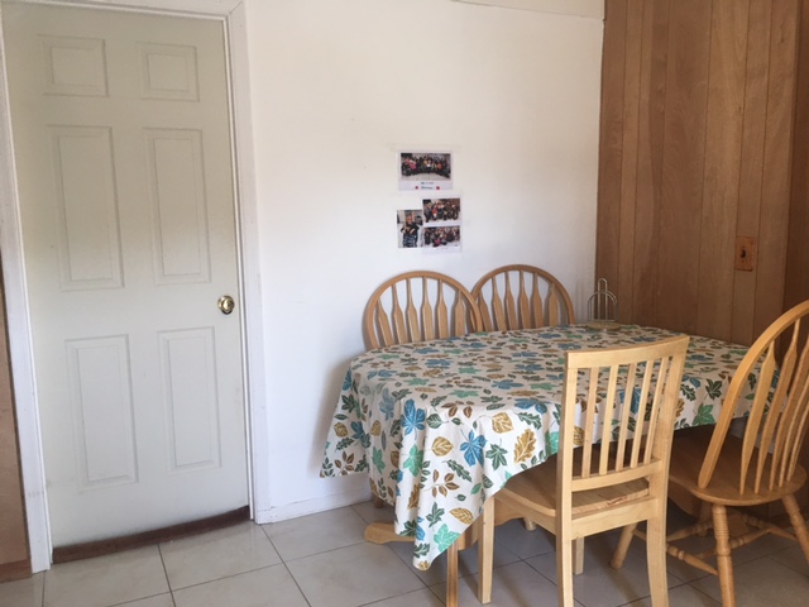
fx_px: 678
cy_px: 304
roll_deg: +0.8
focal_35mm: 29
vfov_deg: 48.2
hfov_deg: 61.7
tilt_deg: -8.2
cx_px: 404
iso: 40
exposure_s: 1/30
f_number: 2.2
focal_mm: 4.15
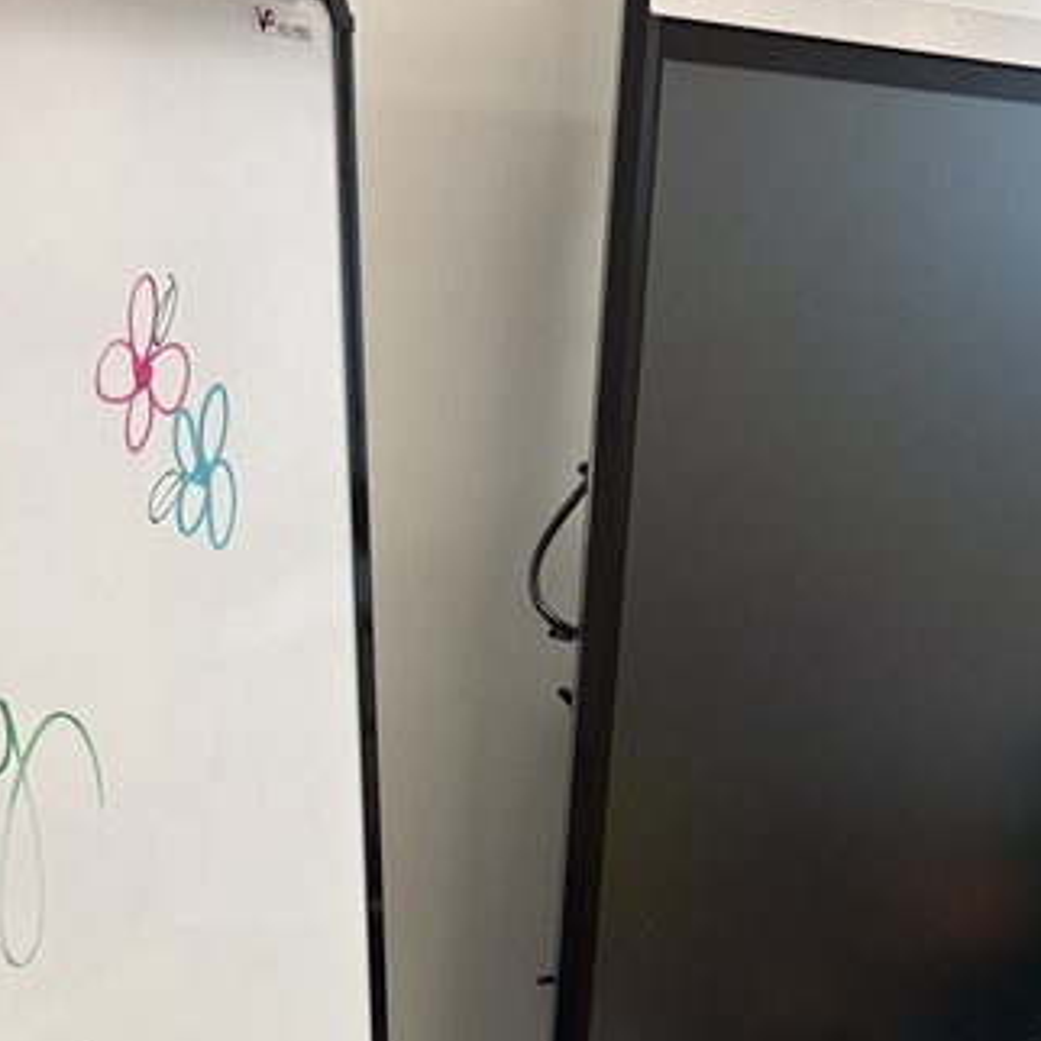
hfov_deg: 23.7
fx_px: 2484
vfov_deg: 22.6
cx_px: 485
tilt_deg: -19.4
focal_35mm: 73
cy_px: 1093
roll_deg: -3.0
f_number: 1.6
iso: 100
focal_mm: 5.96
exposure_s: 1/60
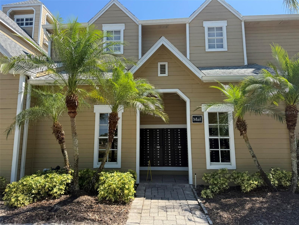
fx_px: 207
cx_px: 150
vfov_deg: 56.8
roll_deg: +0.2
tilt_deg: +8.5
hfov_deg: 71.6
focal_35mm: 24
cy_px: 112
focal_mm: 6.76
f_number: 1.78
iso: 80
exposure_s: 1/1337
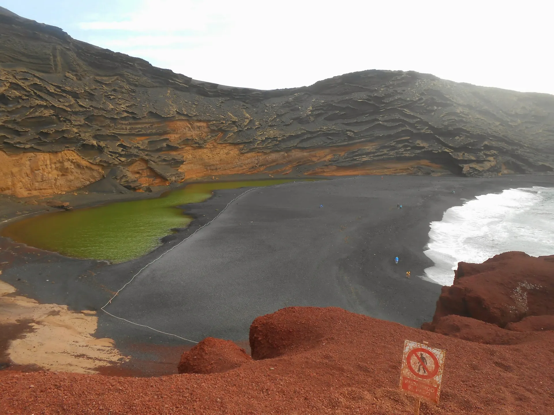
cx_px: 277
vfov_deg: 53.1
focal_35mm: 26
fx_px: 416
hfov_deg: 67.3
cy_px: 208
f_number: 3.5
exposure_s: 1/320
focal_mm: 4.6
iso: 80
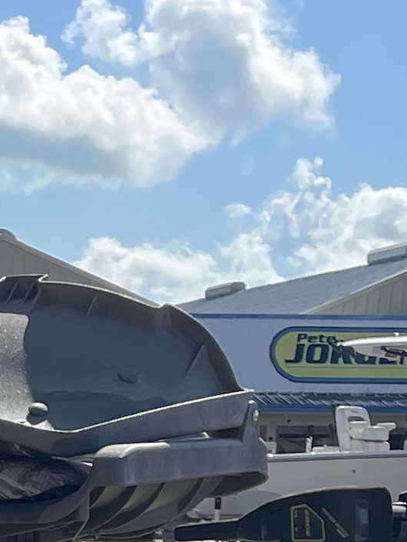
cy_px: 1088
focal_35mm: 148
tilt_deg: -12.1
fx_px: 2320
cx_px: -269
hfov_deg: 9.6
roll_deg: -0.4
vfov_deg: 11.9
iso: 32
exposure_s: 1/2882
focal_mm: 4.2
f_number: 1.6
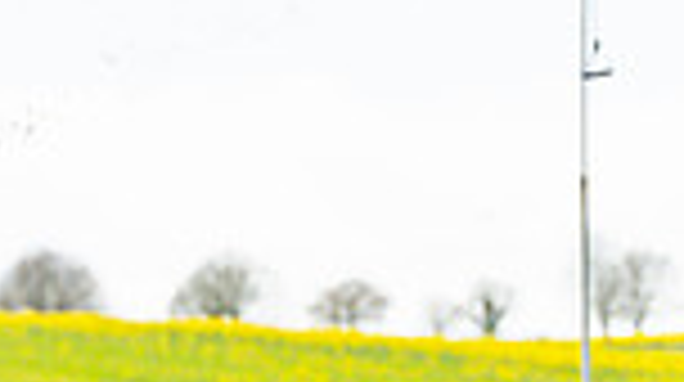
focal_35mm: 541
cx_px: 1209
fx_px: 9798
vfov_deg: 2.2
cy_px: 740
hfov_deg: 4.0
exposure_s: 1/2500
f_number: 4
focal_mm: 70
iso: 400
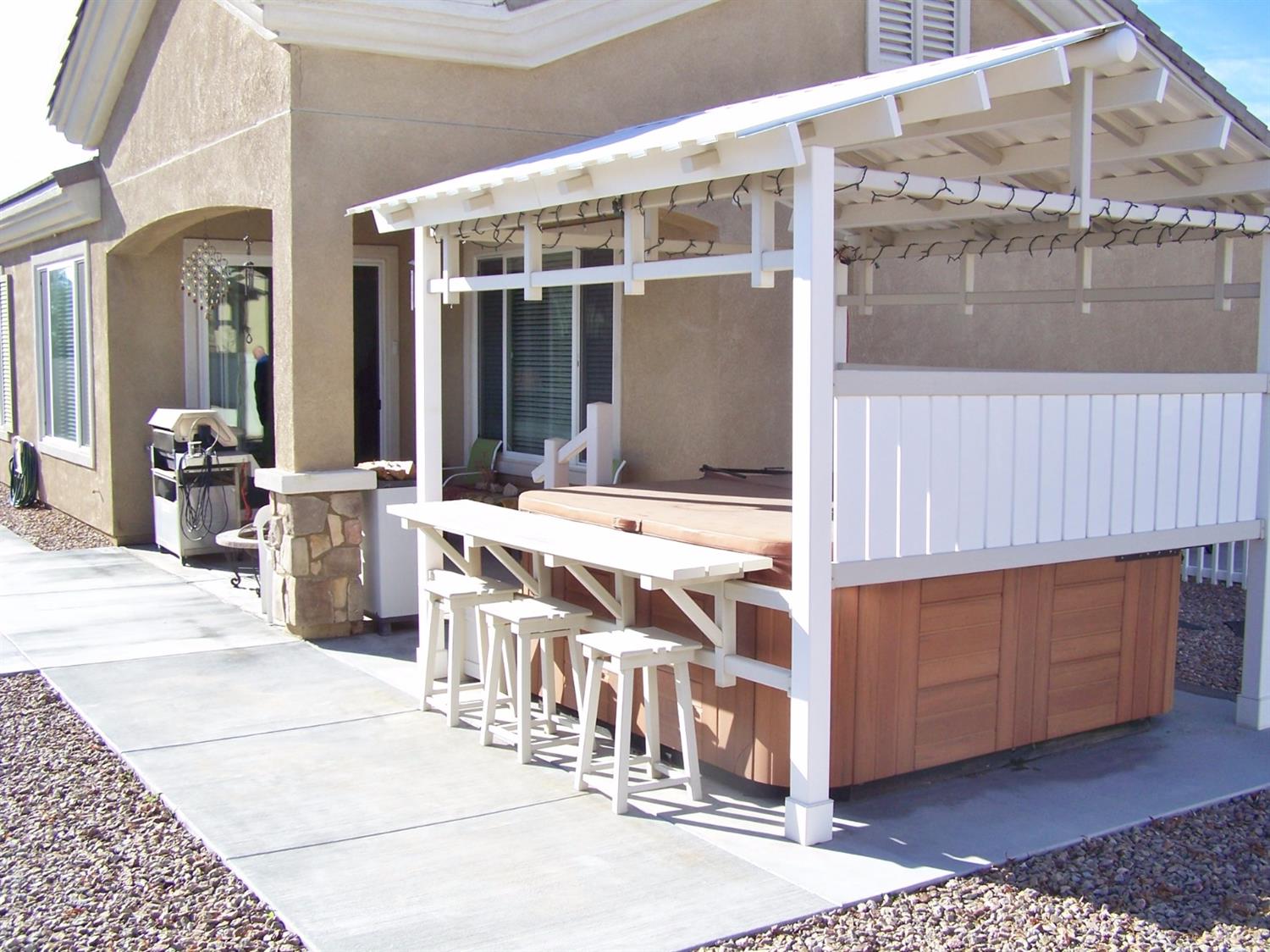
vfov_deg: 37.7
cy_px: 476
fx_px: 1394
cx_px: 635
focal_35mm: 38
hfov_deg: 49.0
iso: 64
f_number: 4
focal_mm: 6.3
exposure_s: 1/250
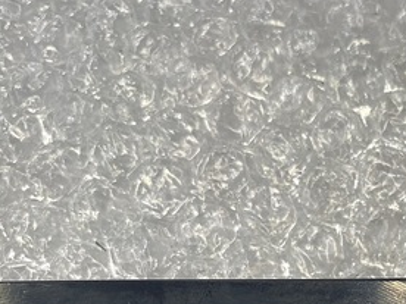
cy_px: 350
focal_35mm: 58
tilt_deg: -67.8
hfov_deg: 31.5
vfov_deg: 23.4
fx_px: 680
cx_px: 375
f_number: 1.8
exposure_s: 1/100
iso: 125
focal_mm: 4.25
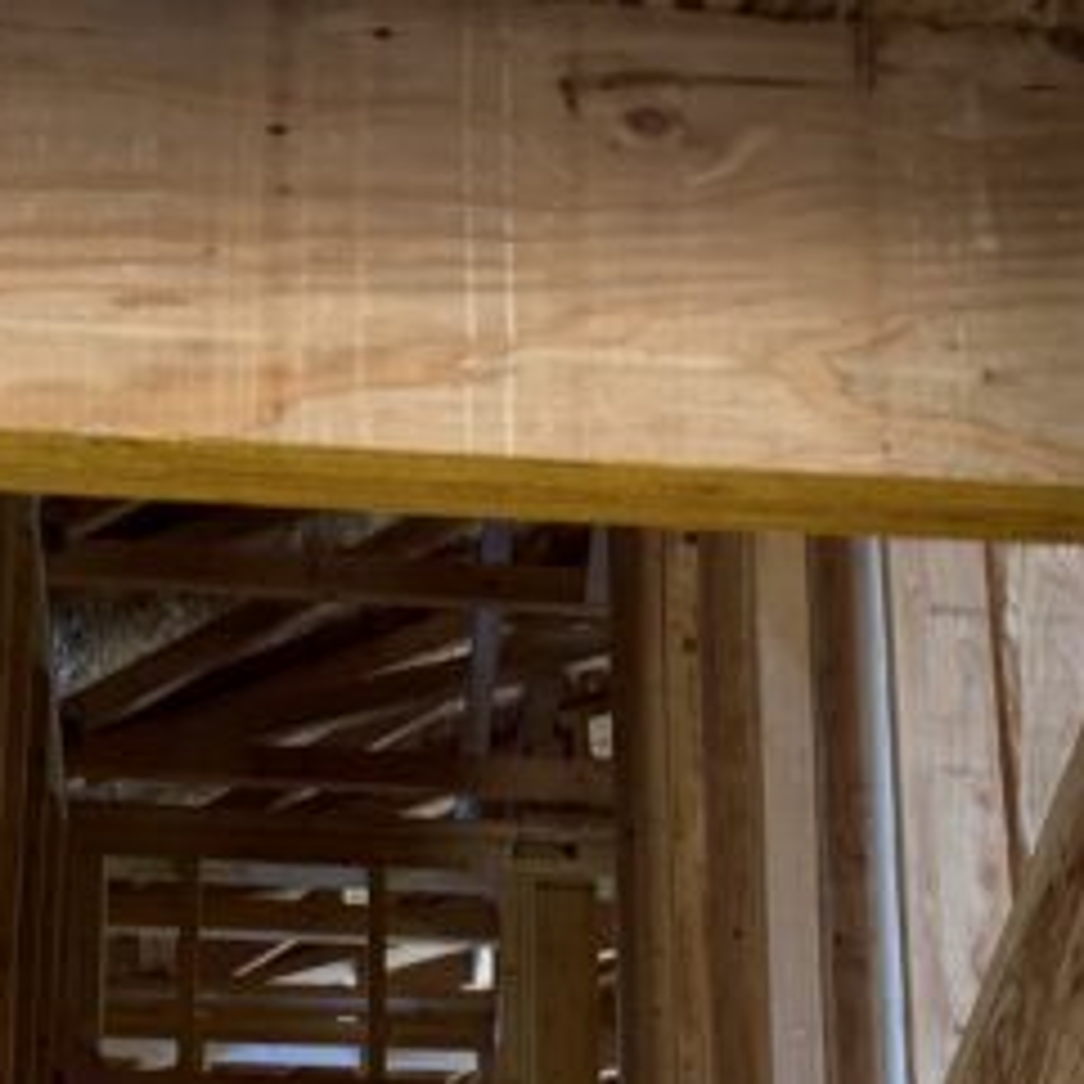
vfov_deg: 17.1
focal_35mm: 90
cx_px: 517
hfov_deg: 19.3
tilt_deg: +18.8
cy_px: 1718
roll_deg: -1.5
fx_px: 3189
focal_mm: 6.76
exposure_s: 1/137
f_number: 1.78
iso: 125
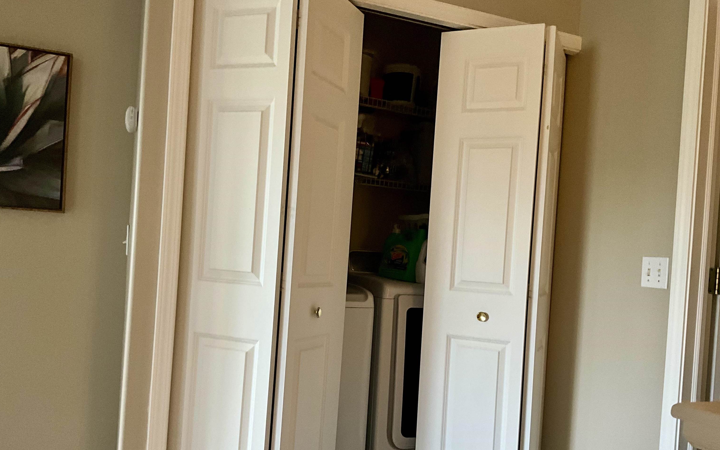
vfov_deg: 40.5
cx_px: 360
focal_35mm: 31
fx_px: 608
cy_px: 264
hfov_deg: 61.2
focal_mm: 3
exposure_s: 1/60
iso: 160
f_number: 1.8
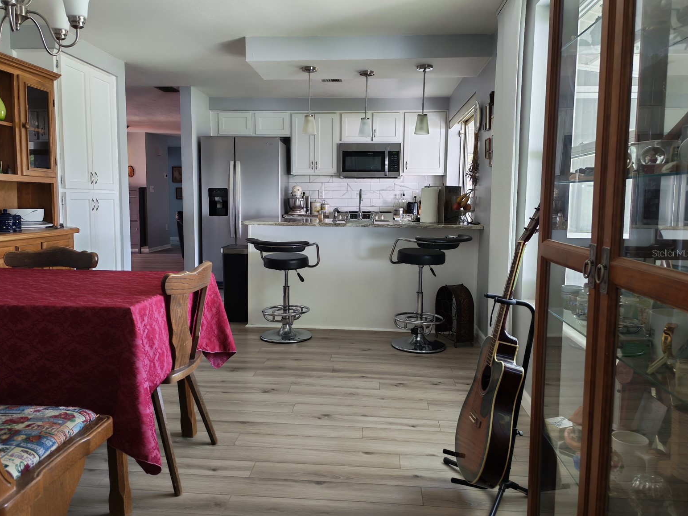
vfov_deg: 49.7
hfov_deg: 63.4
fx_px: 556
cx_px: 338
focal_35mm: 28
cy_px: 253
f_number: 1.9
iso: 800
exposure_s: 1/50
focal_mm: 6.12
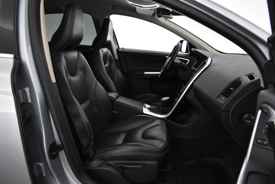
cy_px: 92
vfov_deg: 47.9
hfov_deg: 67.4
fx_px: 206
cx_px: 138
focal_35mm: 27
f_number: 4.5
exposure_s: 1/80
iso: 3200
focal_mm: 18
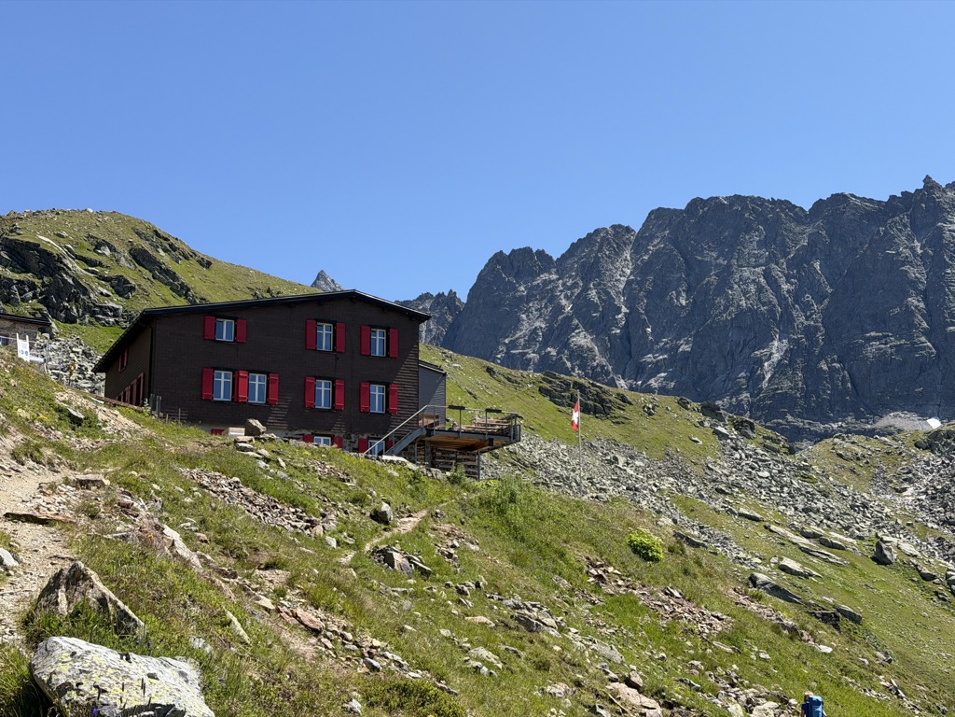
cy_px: 358
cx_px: 478
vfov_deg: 30.3
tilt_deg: +12.9
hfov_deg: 39.7
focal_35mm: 48
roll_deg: +0.1
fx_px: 1324
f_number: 1.78
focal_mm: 6.76
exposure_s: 1/2865
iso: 64
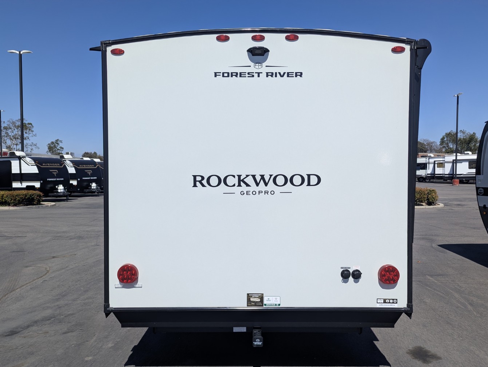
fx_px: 353
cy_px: 187
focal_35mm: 25
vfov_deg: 55.0
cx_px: 242
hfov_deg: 69.3
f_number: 1.85
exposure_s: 1/4926
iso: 96
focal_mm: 6.81
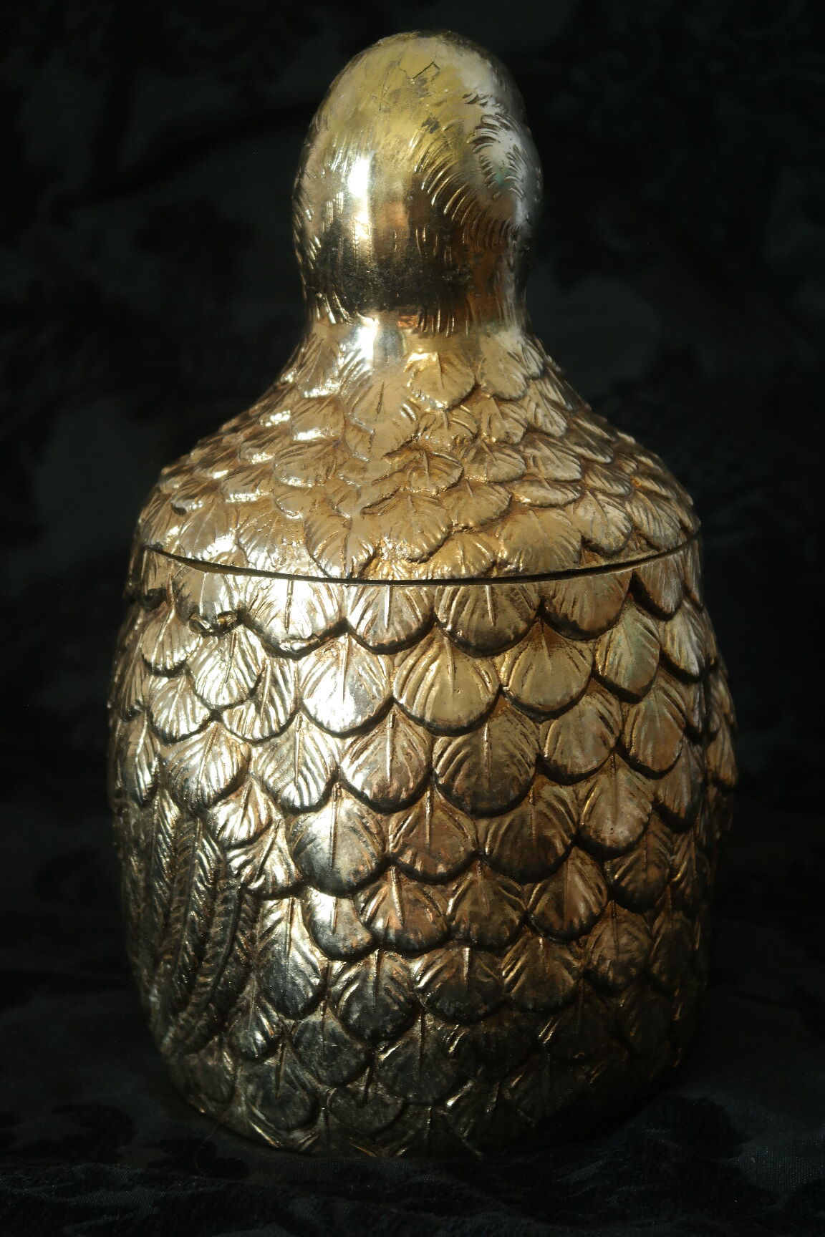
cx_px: 412
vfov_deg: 29.2
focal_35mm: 69
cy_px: 618
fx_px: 2372
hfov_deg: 19.7
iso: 800
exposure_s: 1/30
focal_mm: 45
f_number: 5.6
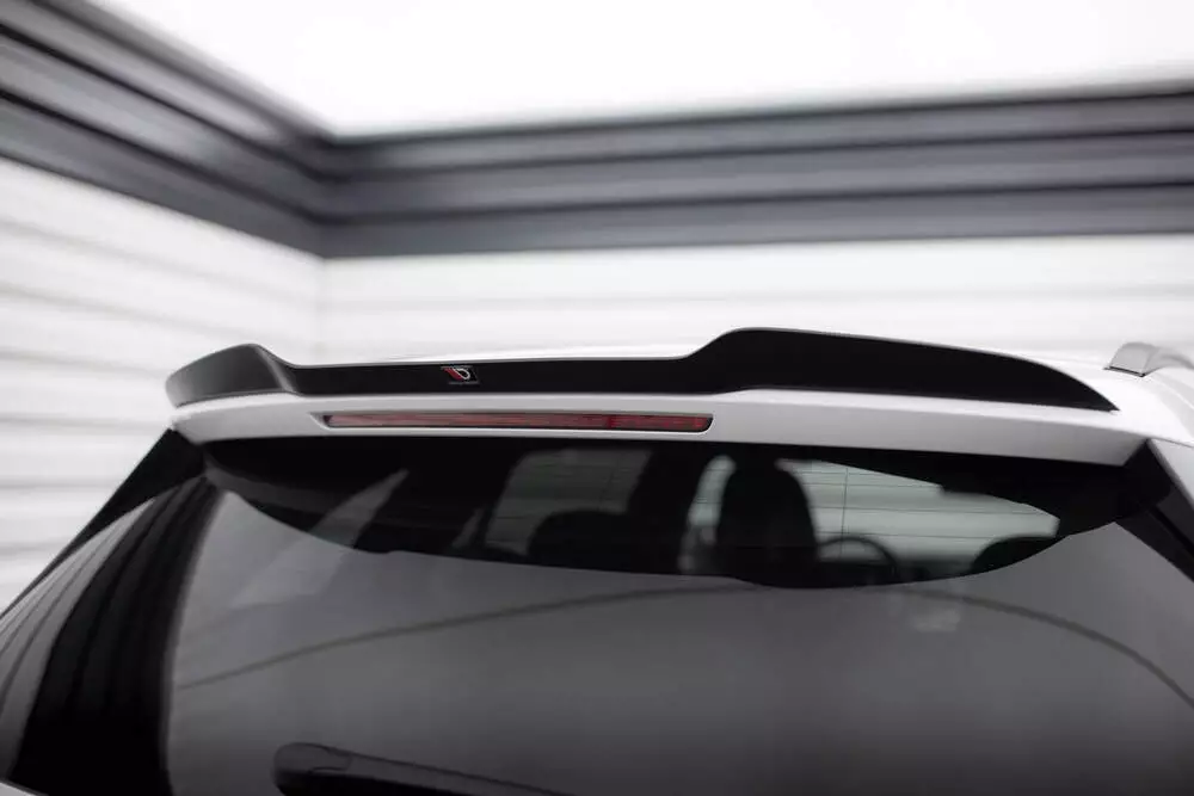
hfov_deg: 54.4
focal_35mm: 35
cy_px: 398
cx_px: 597
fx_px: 1161
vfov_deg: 37.9
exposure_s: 1/160
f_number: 2.5
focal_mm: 35
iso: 500
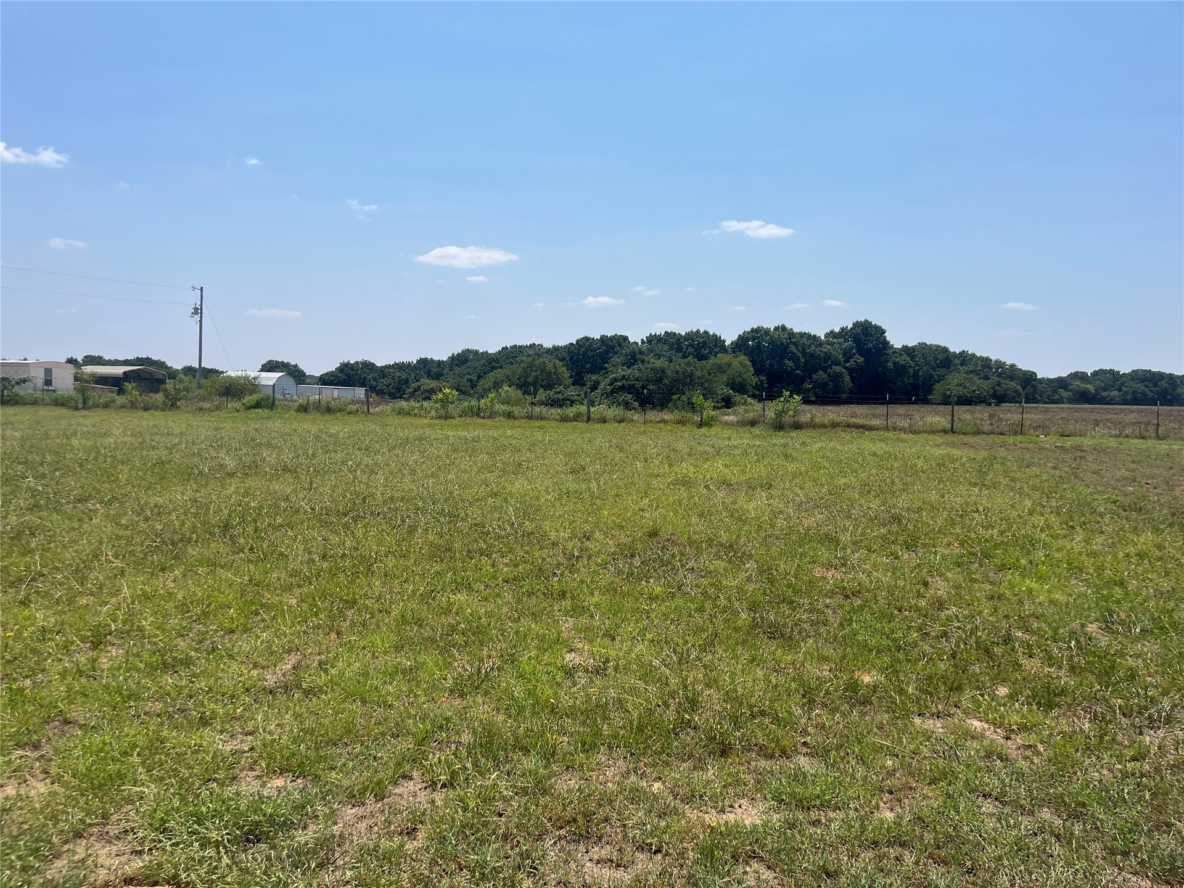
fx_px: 889
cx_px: 592
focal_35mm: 26
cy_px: 444
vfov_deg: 53.1
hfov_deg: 67.3
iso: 50
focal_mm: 5.1
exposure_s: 1/5076
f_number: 1.6
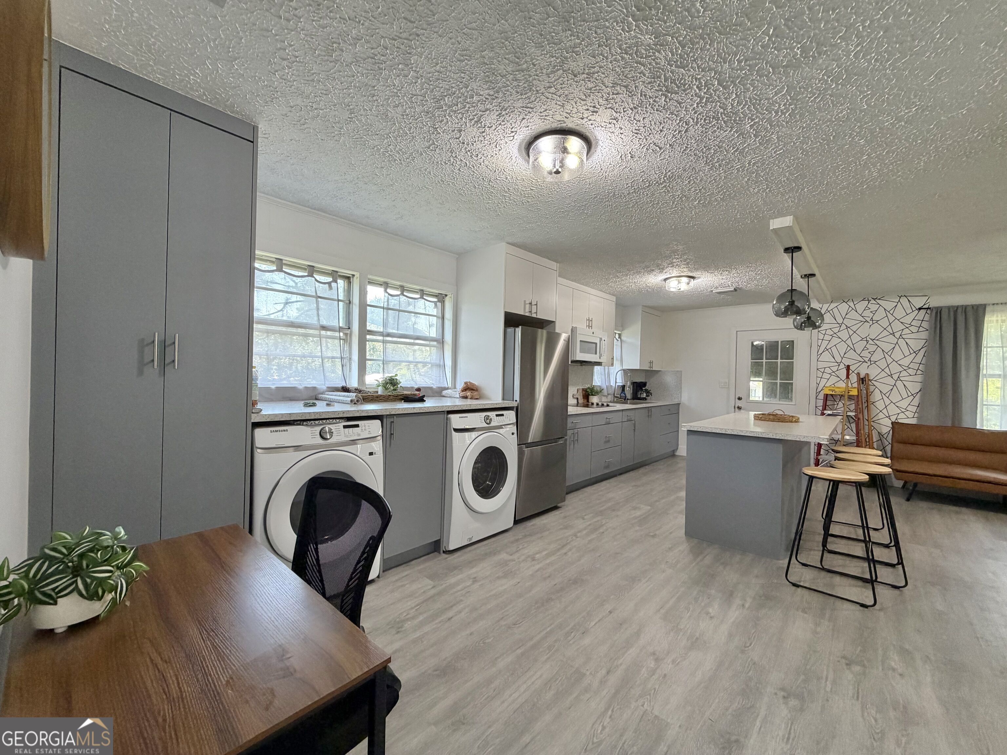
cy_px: 378
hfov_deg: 102.1
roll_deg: -1.0
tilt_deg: -1.0
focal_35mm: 14
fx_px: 407
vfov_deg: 85.7
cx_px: 504
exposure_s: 1/60
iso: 160
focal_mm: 2.22
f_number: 2.2
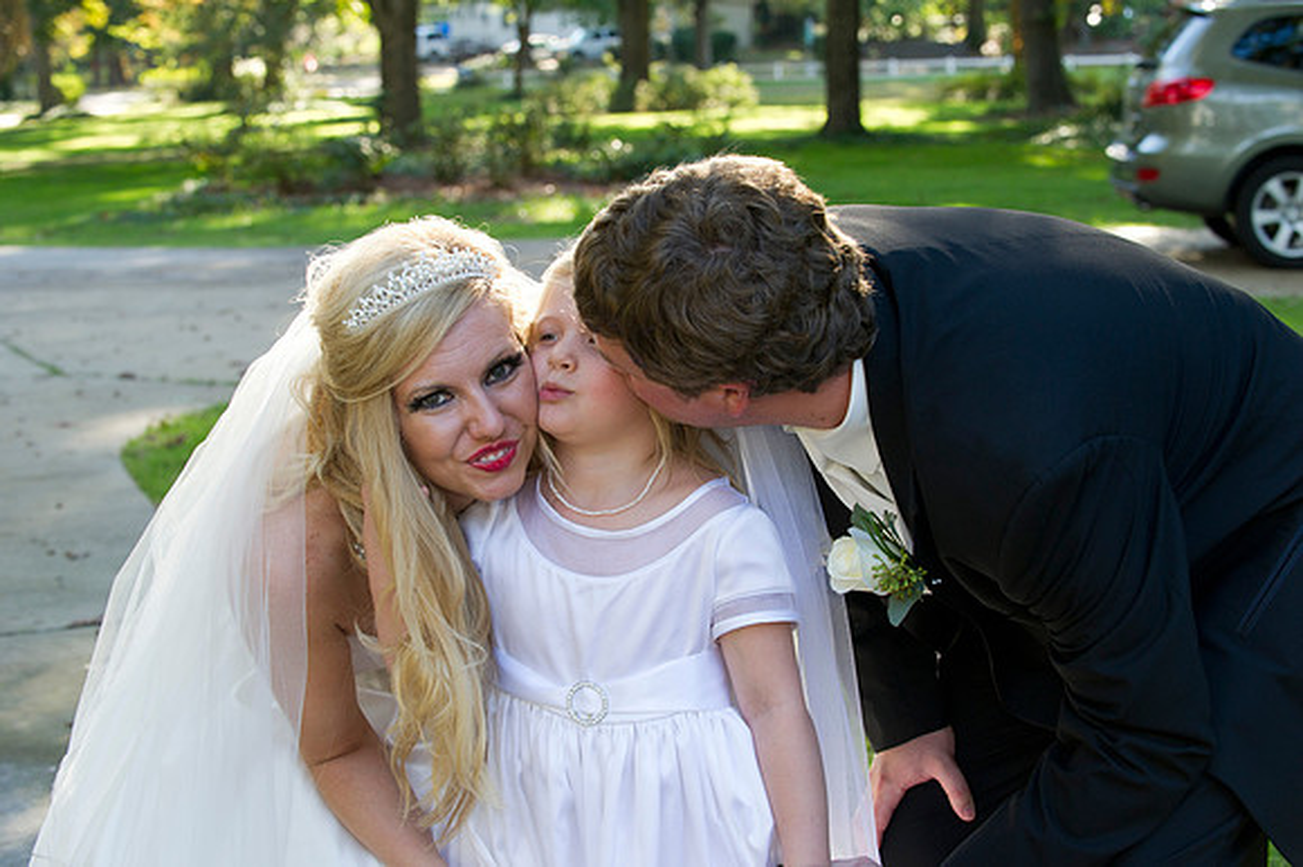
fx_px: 2532
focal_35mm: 70
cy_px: 434
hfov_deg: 28.9
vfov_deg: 19.4
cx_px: 652
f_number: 5.6
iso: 500
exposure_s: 1/125
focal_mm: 70
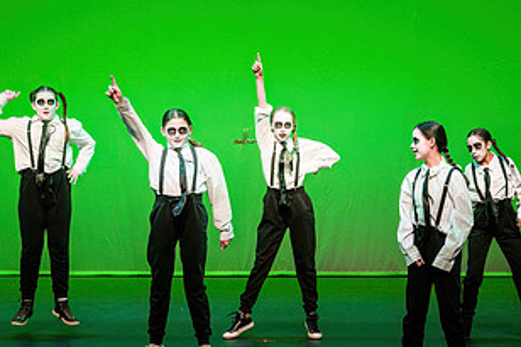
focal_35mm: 185
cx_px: 218
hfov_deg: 11.1
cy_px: 175
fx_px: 2676
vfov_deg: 7.4
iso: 1250
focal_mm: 90
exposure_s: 1/200
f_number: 3.2
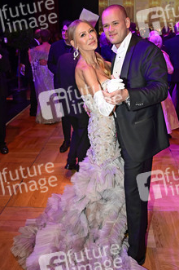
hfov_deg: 44.7
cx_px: 104
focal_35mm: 29
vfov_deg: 63.7
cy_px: 141
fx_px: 217
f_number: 5.6
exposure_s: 1/160
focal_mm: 24
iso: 2500
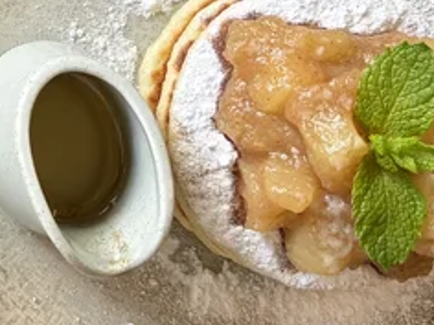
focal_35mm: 85
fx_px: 1066
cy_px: -44
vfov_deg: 16.8
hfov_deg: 20.9
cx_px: -131
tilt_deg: -87.7
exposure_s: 1/121
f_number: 1.6
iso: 80
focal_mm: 5.96
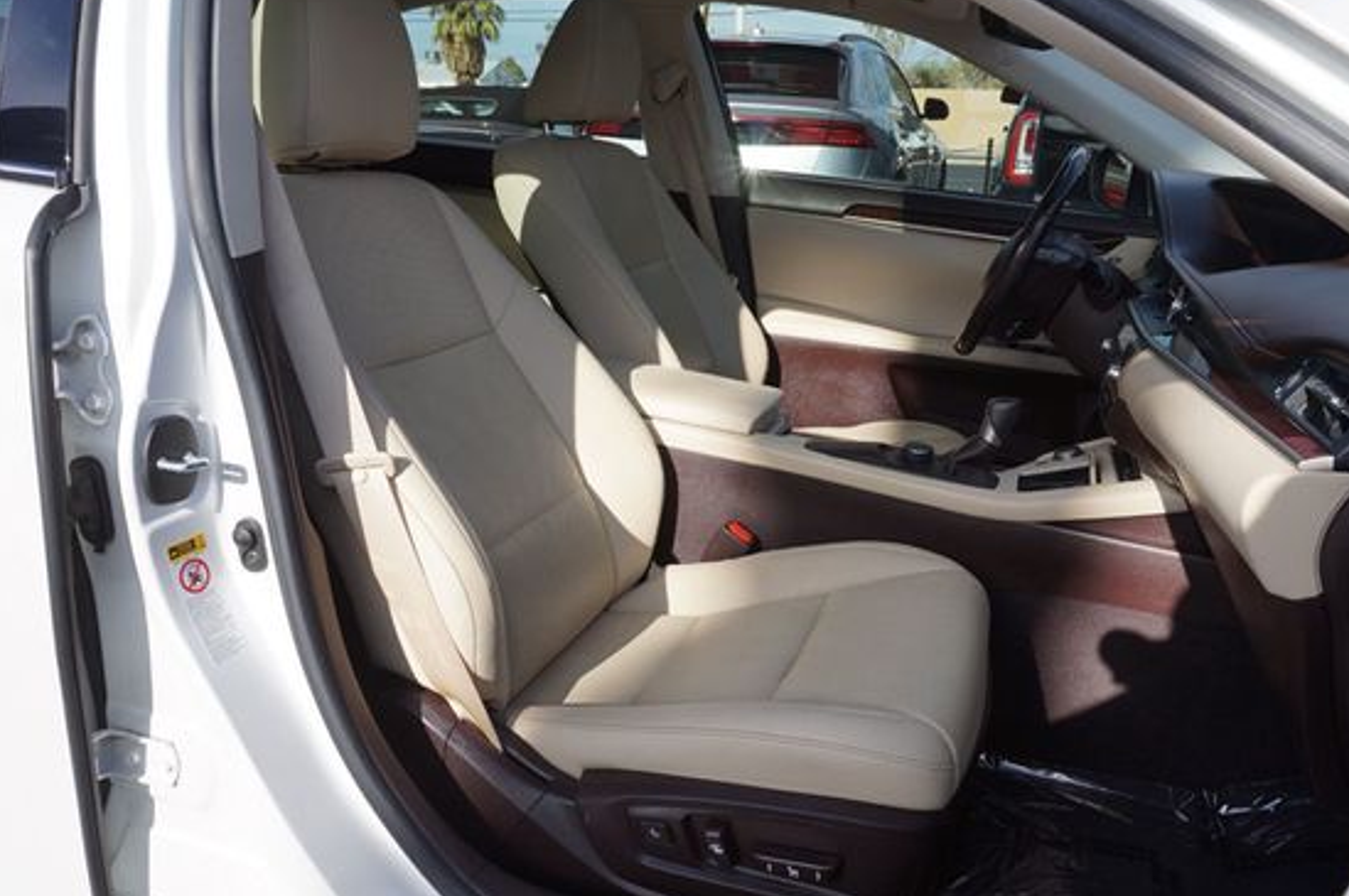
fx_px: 1048
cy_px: 447
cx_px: 700
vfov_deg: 46.3
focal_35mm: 28
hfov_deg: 65.5
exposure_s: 1/125
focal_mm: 16
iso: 100
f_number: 10
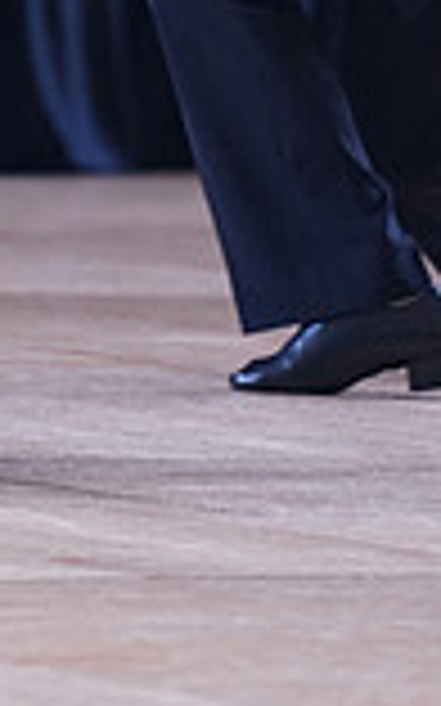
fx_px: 14513
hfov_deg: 1.7
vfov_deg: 2.8
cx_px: 20
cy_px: -445
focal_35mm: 754
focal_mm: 200
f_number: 2.8
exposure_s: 1/500
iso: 1600
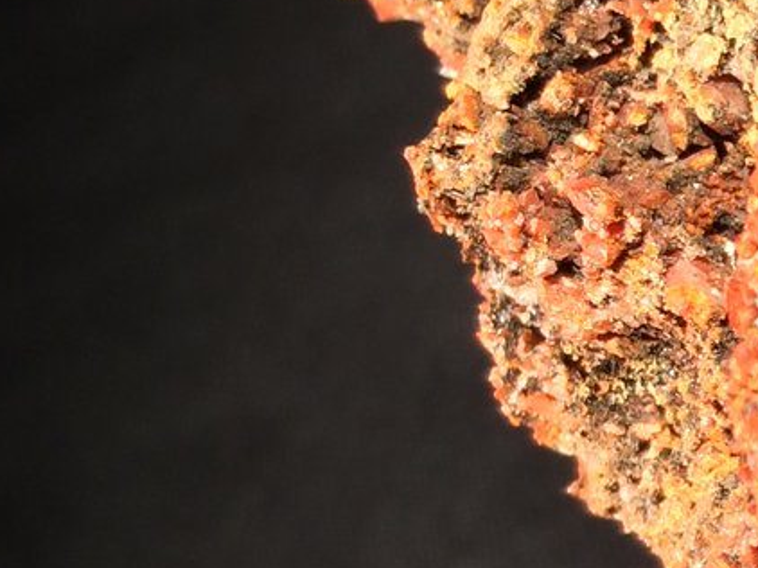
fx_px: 2407
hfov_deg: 15.3
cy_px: 448
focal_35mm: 110
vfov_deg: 13.4
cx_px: 1387
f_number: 2.2
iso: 32
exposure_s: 1/40
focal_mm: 4.15
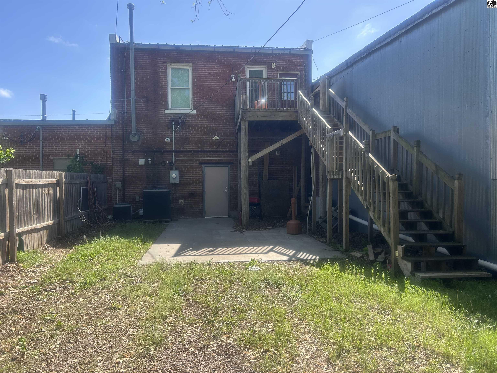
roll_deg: +0.1
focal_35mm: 26
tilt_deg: -0.2
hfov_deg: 67.3
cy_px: 186
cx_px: 248
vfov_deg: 53.1
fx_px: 373
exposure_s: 1/1449
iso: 50
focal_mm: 5.7
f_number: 1.5
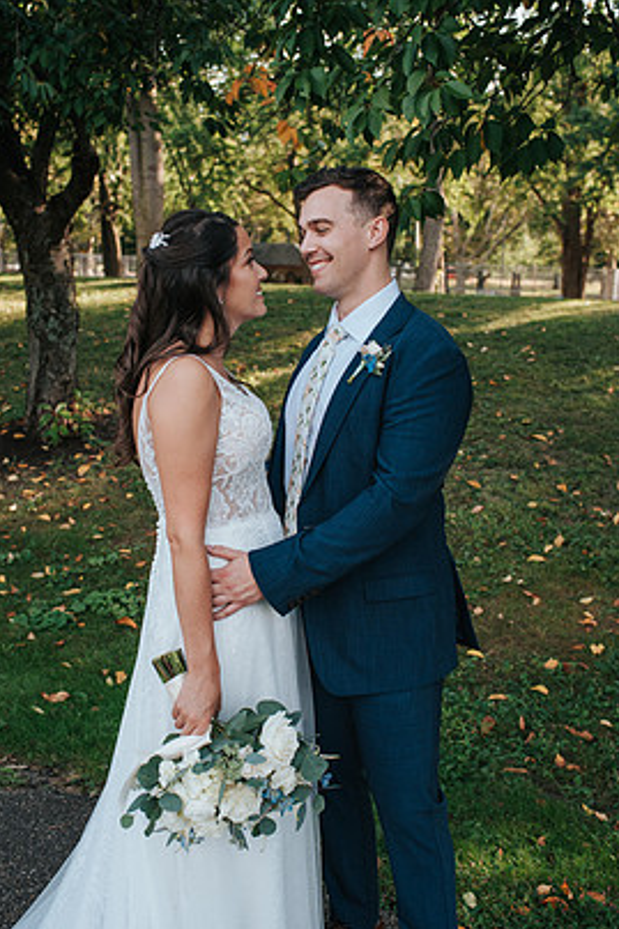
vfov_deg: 49.5
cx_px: 283
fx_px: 1007
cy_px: 437
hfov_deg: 34.2
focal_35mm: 39
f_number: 4
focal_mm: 35
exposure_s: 1/1000
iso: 1000
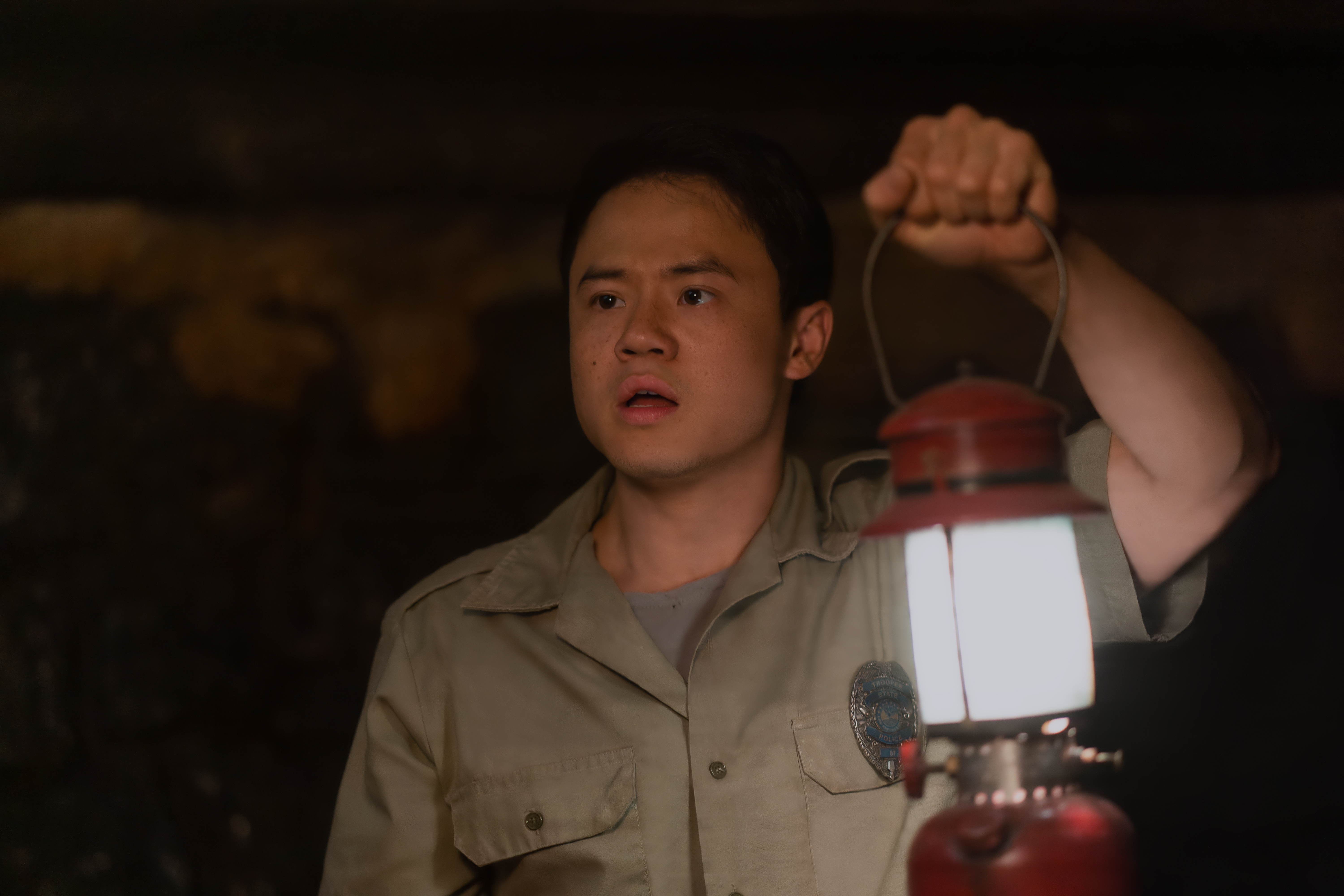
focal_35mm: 85
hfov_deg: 23.9
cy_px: 448
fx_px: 3173
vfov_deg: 16.1
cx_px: 672
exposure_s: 1/160
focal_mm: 85
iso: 2500
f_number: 1.8
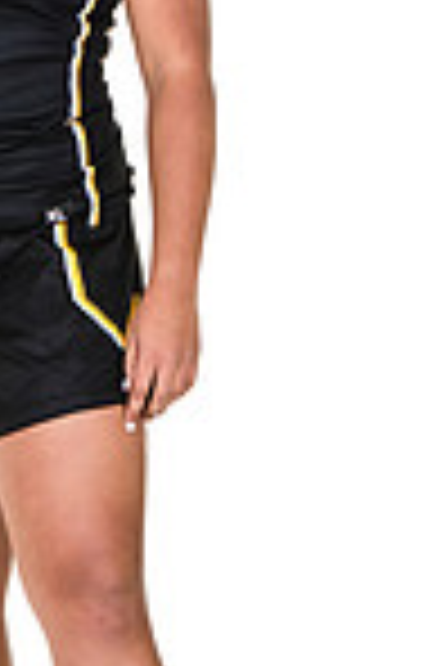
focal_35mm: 392
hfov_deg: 3.5
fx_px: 7267
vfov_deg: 5.3
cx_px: -14
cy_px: 212
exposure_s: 1/160
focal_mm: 86
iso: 200
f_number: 6.3
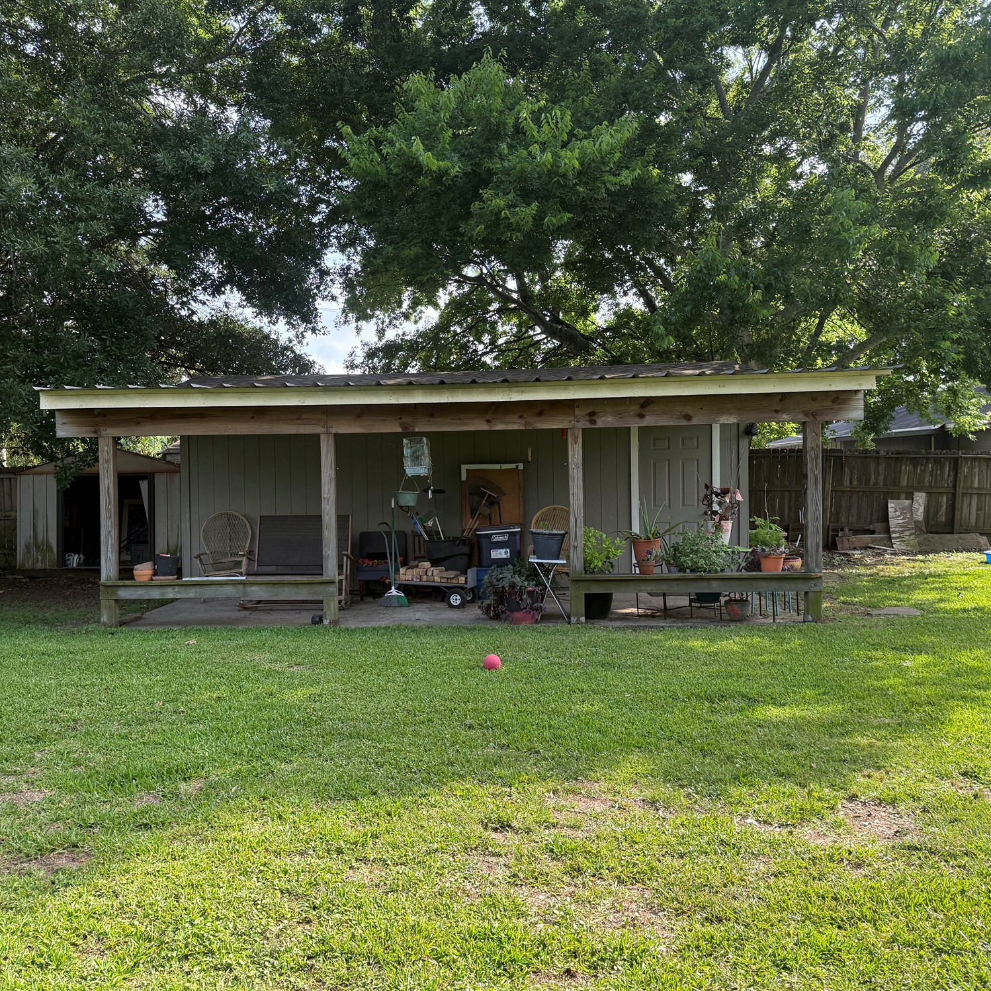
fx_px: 939
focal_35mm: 29
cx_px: 430
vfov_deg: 55.6
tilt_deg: -1.1
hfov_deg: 55.4
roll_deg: +1.1
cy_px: 498
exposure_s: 1/898
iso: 100
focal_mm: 6.76
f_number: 1.78
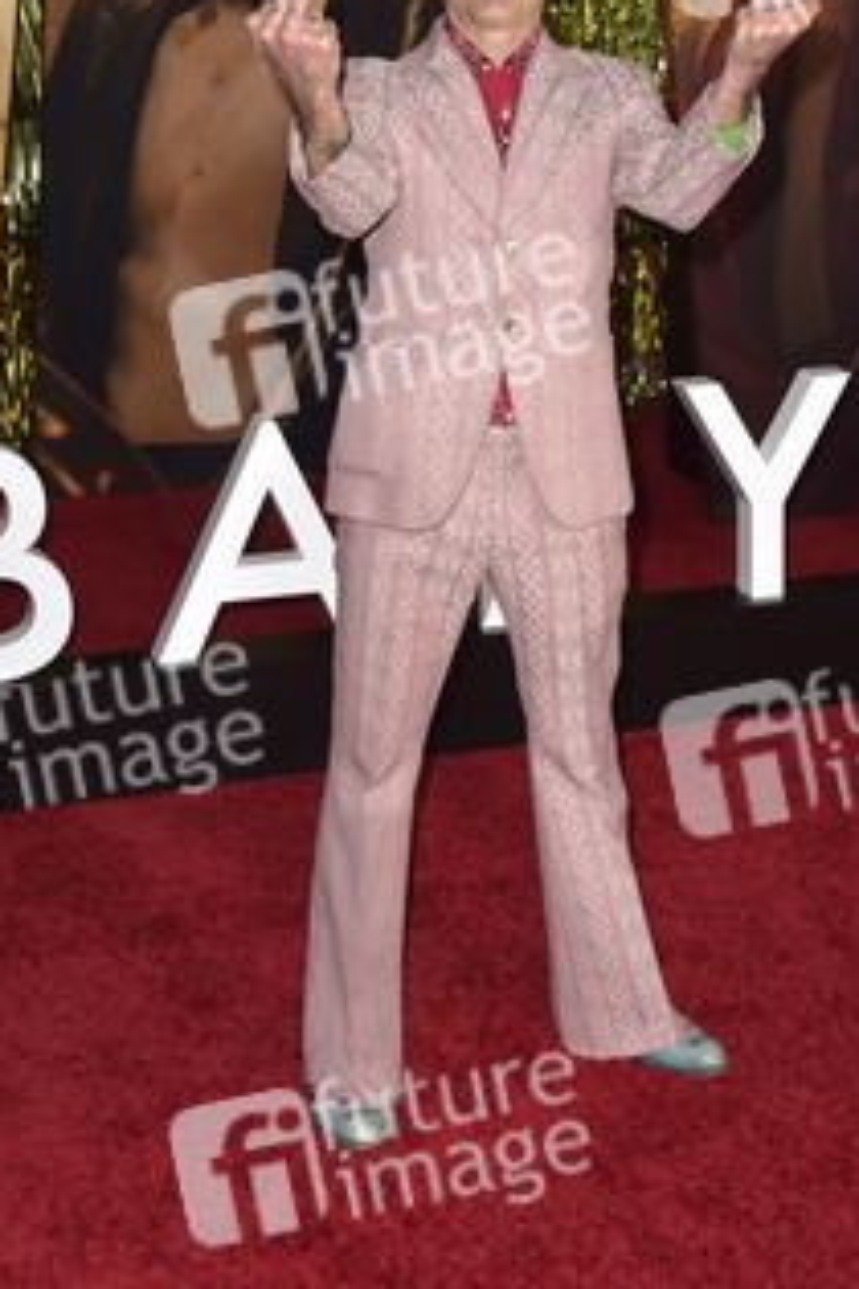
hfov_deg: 22.2
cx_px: 501
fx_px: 2183
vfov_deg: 32.8
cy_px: 536
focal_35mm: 61
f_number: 6.3
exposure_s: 1/250
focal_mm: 48
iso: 800
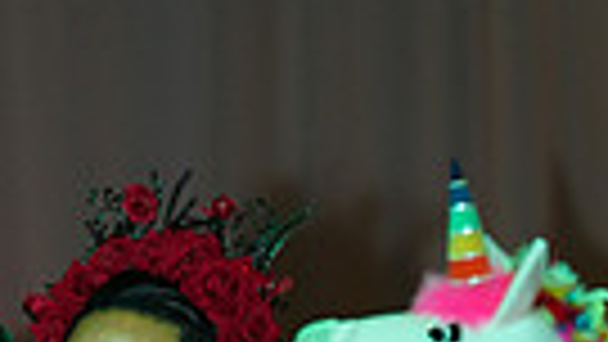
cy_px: 886
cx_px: -137
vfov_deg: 2.8
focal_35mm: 437
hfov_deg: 4.9
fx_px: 7047
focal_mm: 97
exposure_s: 1/250
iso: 1600
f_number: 4
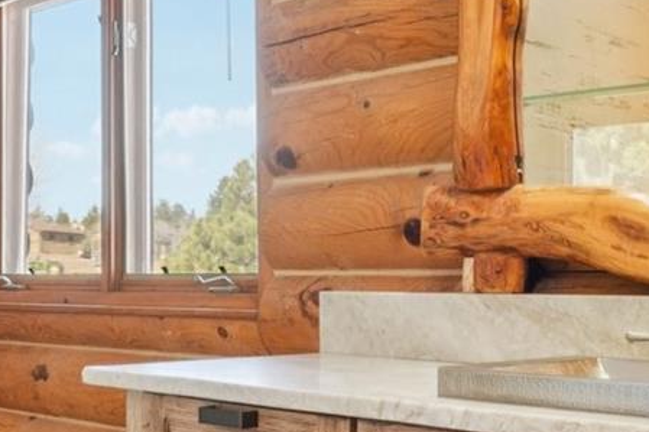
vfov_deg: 23.0
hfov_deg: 33.8
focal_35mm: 59
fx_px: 1059
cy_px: 288
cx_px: 424
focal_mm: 11
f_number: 8
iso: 400
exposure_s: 1/15
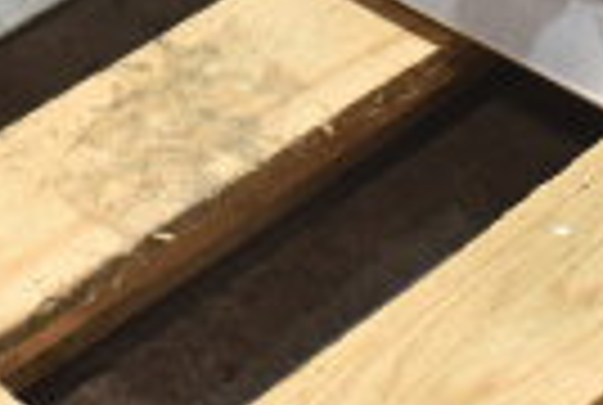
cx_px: 387
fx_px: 2518
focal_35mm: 150
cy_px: -434
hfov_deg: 13.6
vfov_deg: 8.6
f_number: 3.8
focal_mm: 22
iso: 400
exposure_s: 1/30
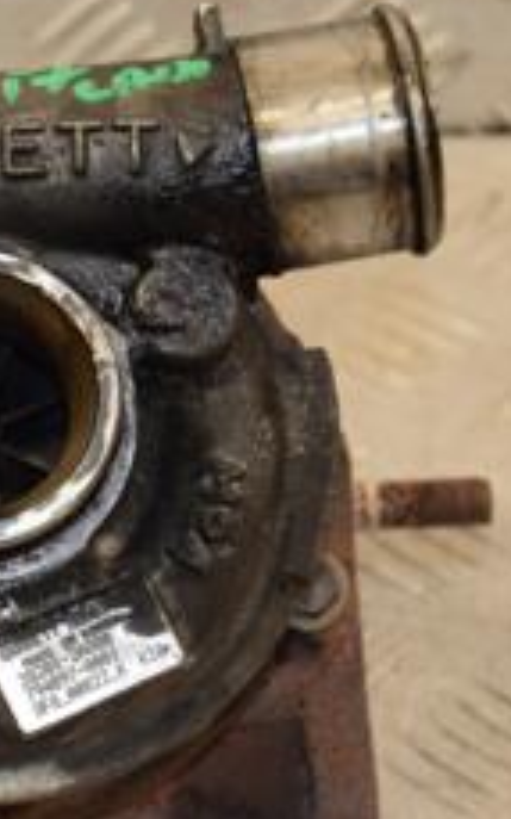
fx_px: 4459
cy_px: 490
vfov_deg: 10.5
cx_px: -168
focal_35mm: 200
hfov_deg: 6.5
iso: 800
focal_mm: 50
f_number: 5
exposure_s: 1/160
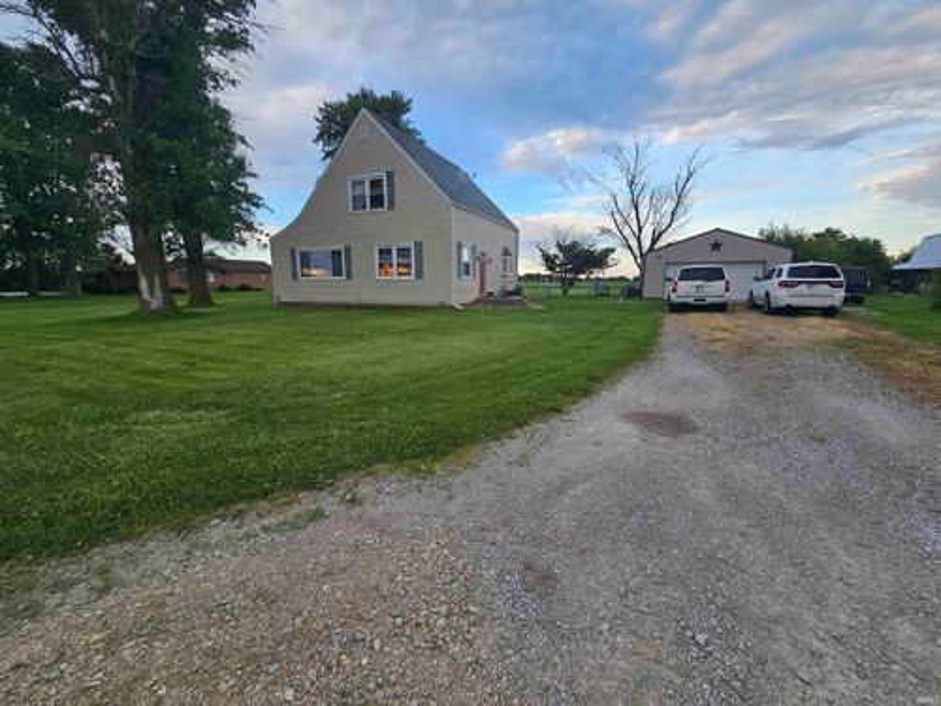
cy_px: 353
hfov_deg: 106.2
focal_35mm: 13
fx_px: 353
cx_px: 470
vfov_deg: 89.9
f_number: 2.2
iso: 50
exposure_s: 1/164
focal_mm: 2.2
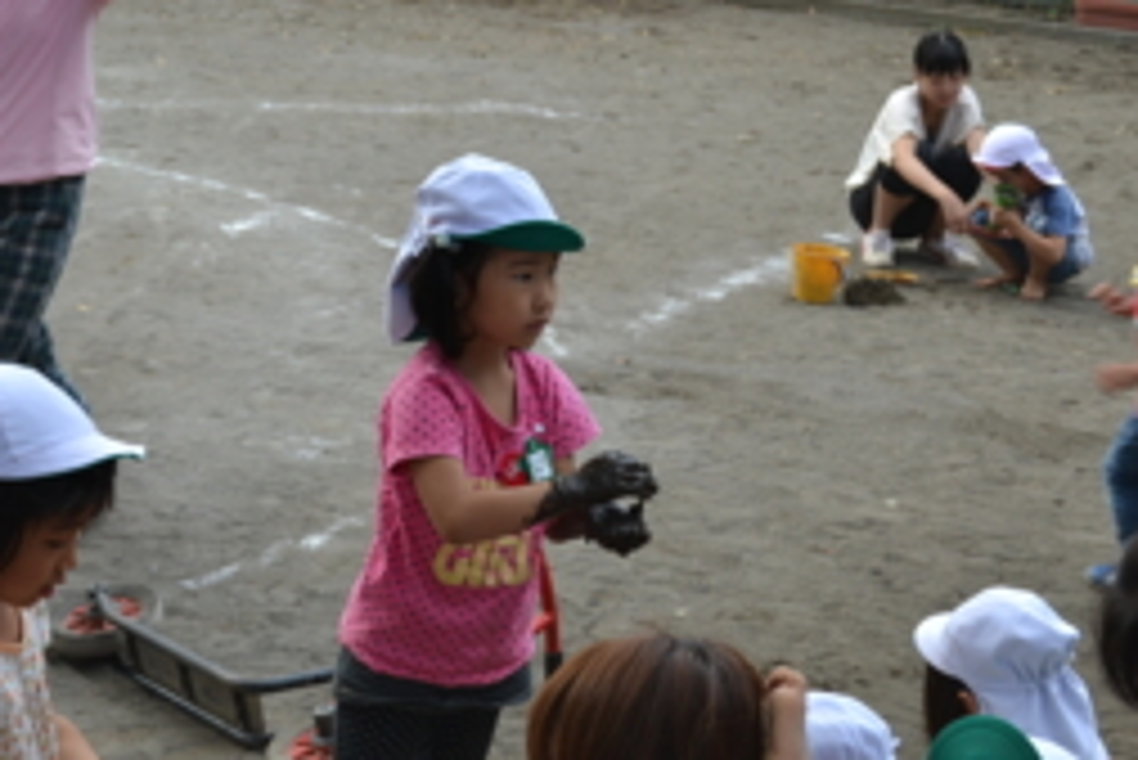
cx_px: 436
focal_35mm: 69
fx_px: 2176
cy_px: 488
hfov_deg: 29.2
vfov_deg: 19.8
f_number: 5.6
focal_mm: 29
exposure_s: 1/125
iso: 160
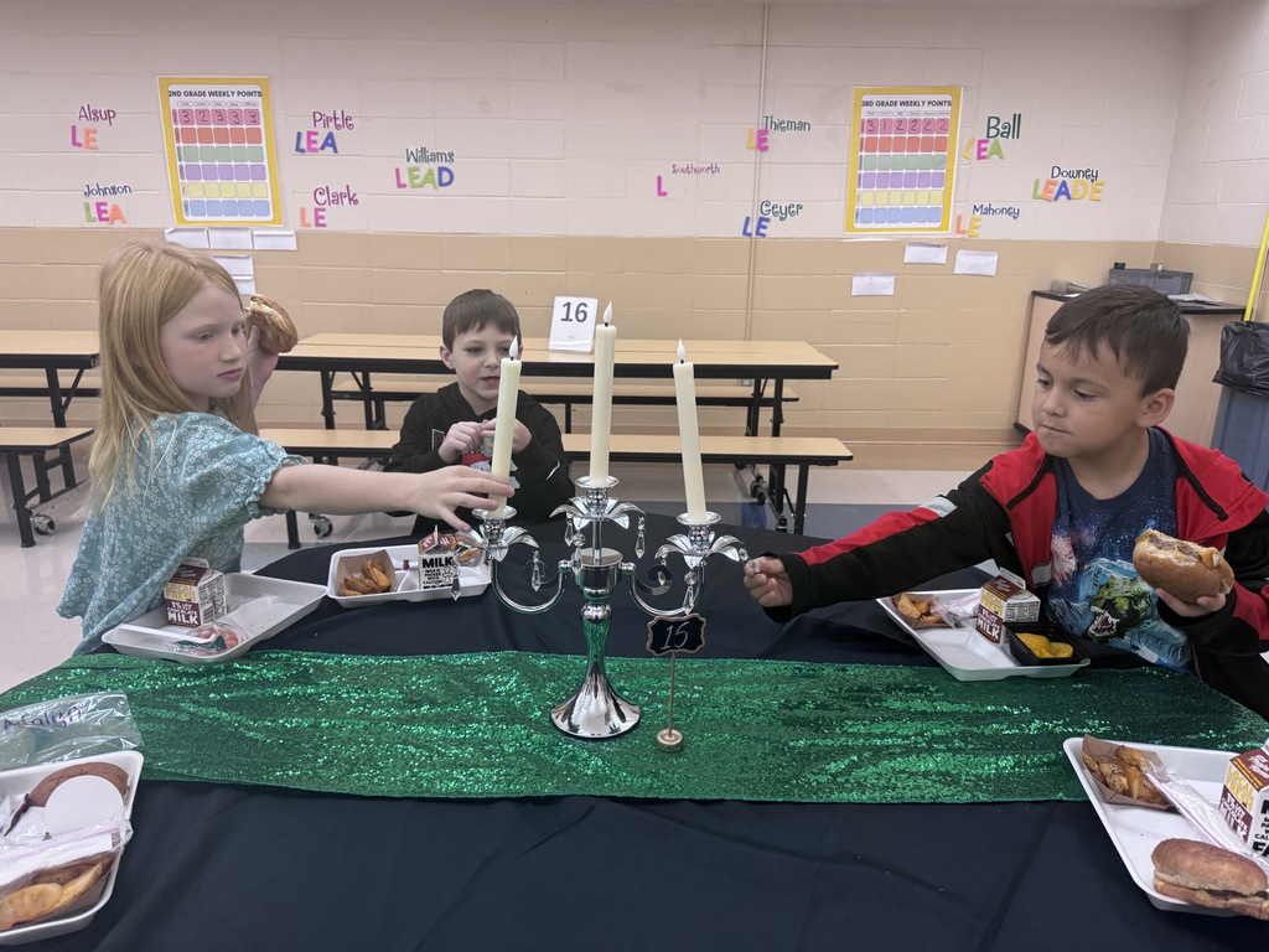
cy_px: 476
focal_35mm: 24
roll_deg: -0.3
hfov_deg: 71.6
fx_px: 880
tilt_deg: -14.9
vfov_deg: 56.8
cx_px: 634
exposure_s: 1/120
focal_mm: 6.76
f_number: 1.78
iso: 200
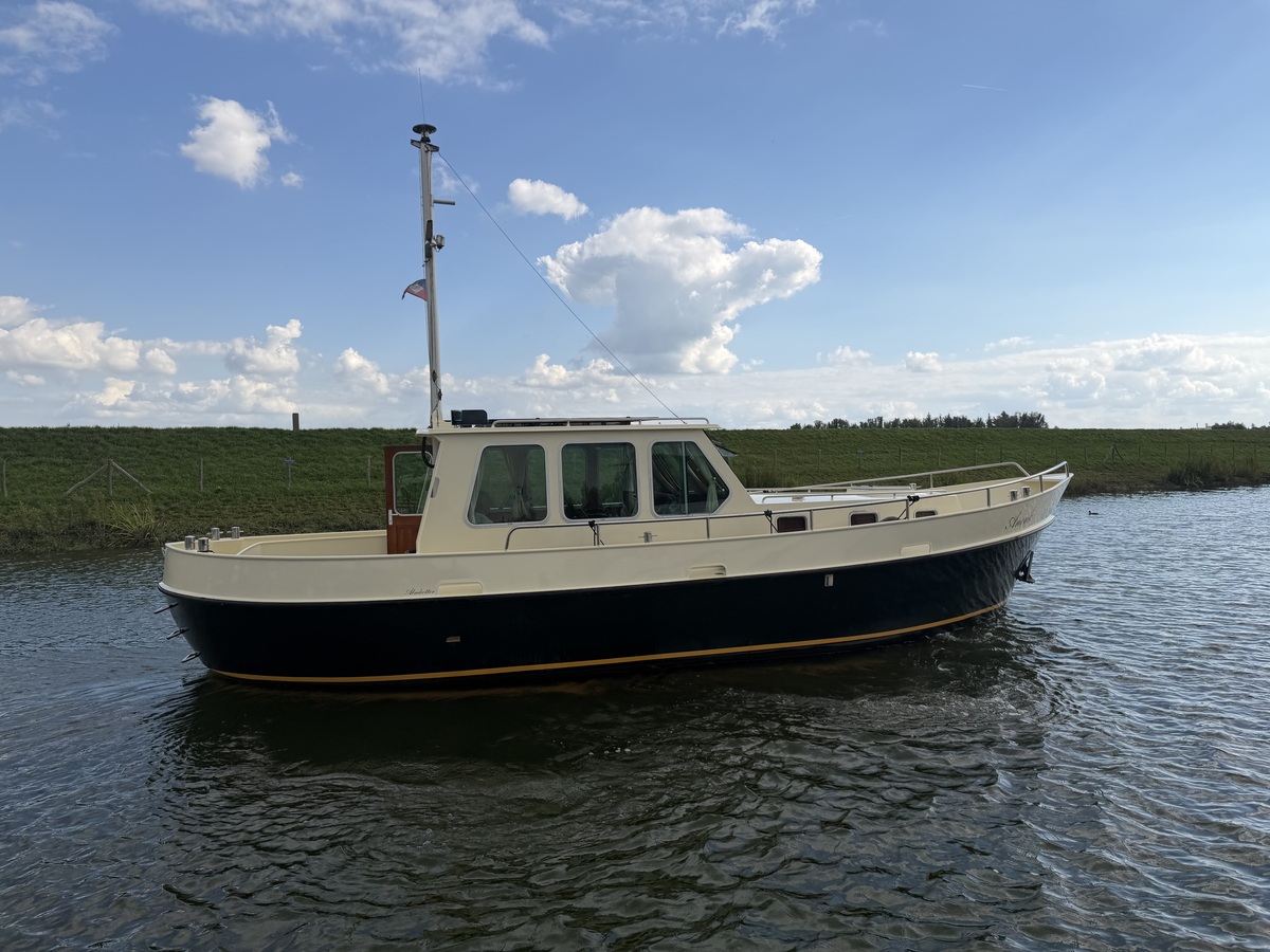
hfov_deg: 71.6
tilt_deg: -1.4
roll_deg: +1.3
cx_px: 635
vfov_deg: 56.8
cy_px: 476
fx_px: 881
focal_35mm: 24
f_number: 1.78
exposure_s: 1/5714
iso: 80
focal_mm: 6.76
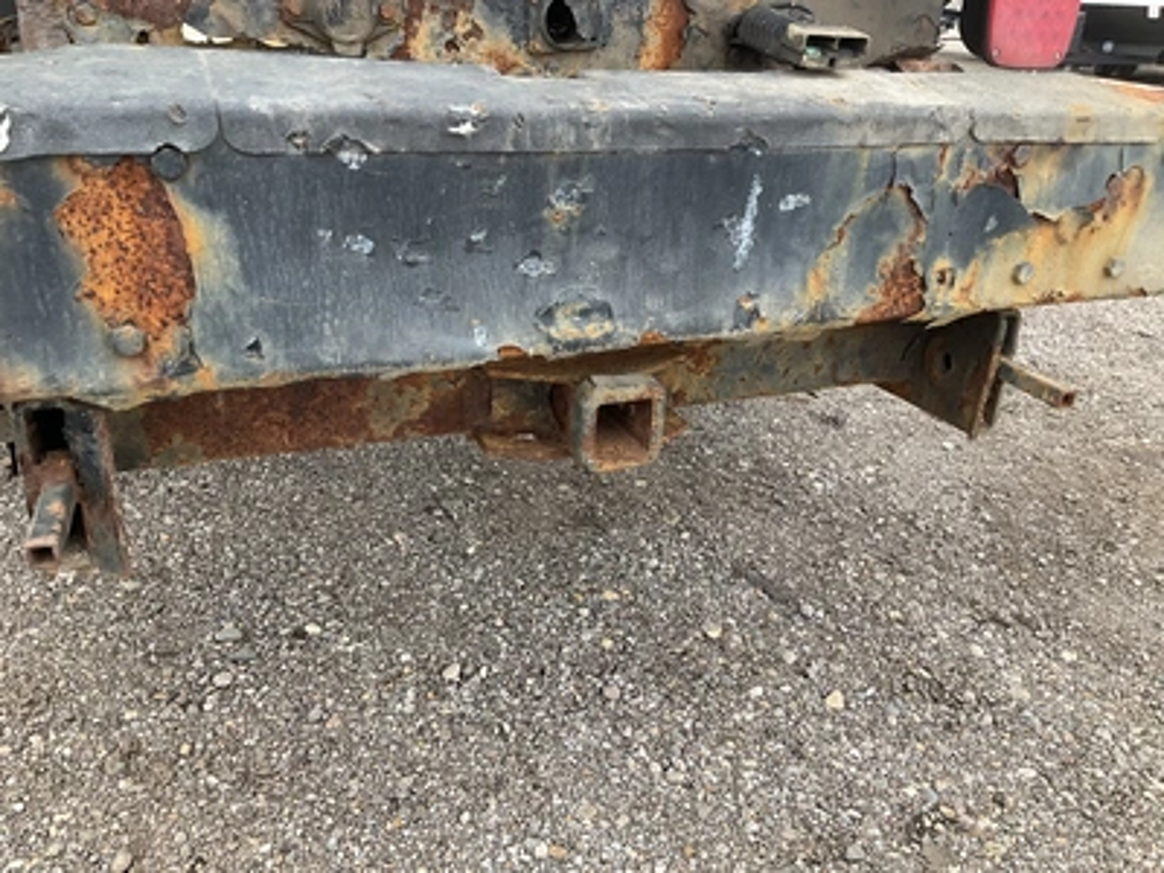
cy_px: 436
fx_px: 975
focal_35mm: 29
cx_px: 582
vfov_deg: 48.2
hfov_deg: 61.7
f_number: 1.8
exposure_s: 1/122
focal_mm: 3
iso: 20
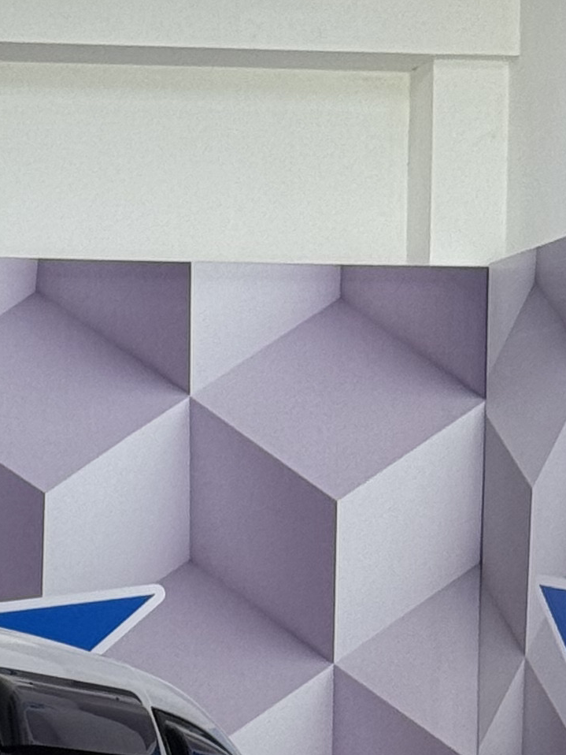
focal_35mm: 202
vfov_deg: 9.5
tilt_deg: -3.9
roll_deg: -0.3
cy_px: 1149
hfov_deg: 7.2
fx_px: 4402
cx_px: -301
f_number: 1.78
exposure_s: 1/100
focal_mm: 6.76
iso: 80
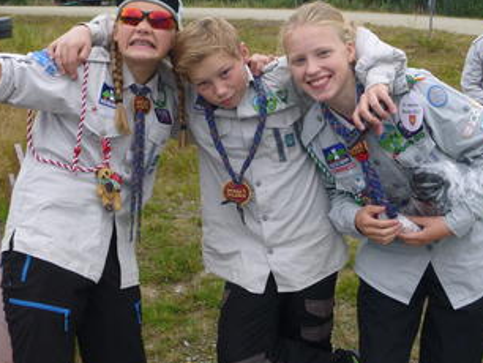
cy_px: 112
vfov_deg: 32.6
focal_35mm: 44
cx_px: 249
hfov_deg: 42.9
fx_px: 614
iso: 100
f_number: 3.9
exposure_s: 1/320
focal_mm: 4.5
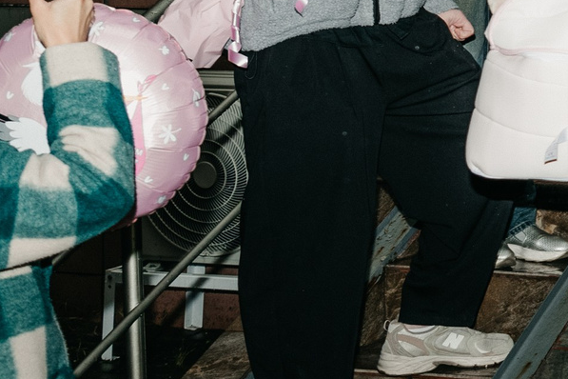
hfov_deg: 16.0
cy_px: -53
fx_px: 1720
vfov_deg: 12.3
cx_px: 1019
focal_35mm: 109
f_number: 4
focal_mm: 24
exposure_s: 1/160
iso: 400
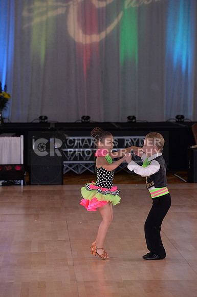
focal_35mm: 180
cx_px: 98
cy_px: 148
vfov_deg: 11.4
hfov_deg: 7.6
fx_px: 1482
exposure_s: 1/250
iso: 2000
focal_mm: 180
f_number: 6.3
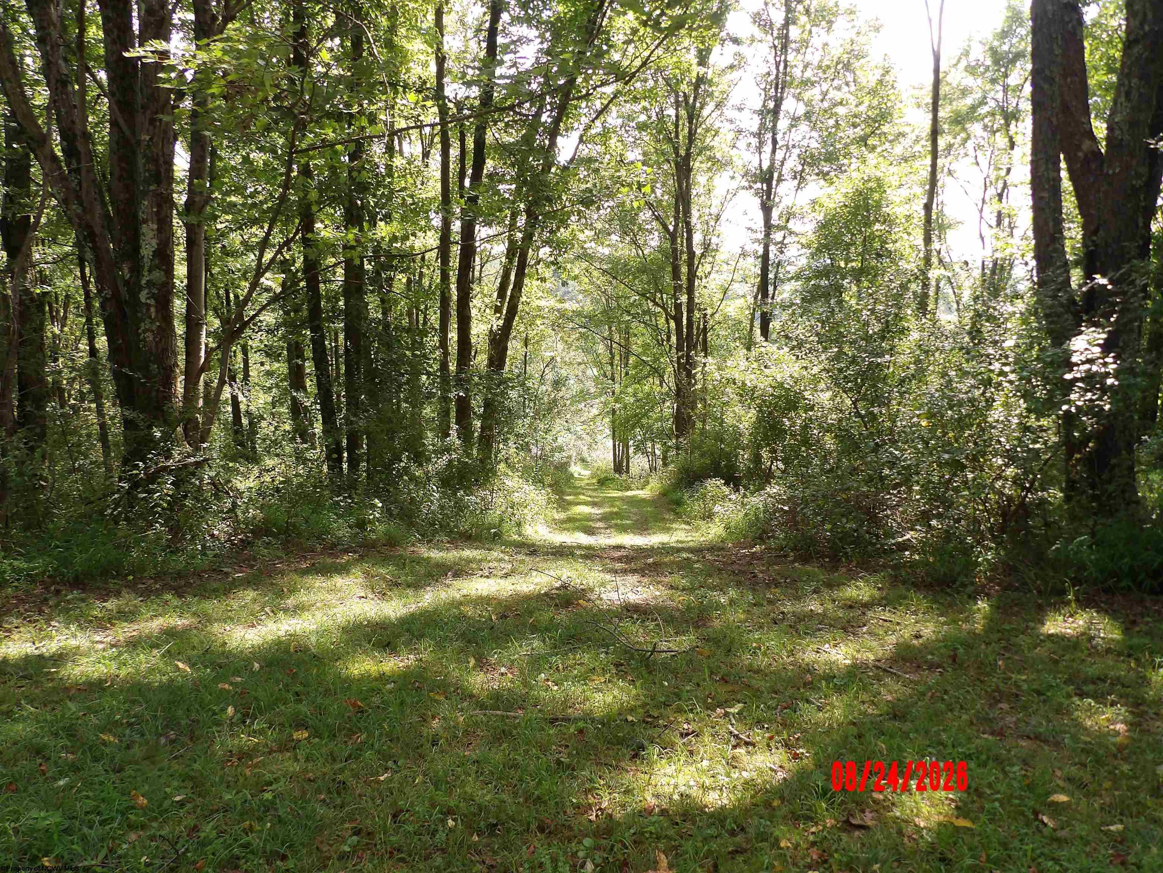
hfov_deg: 71.6
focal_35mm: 24
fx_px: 806
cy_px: 436
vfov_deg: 56.8
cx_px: 582
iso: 100
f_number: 3.2
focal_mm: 4.3
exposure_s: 1/139
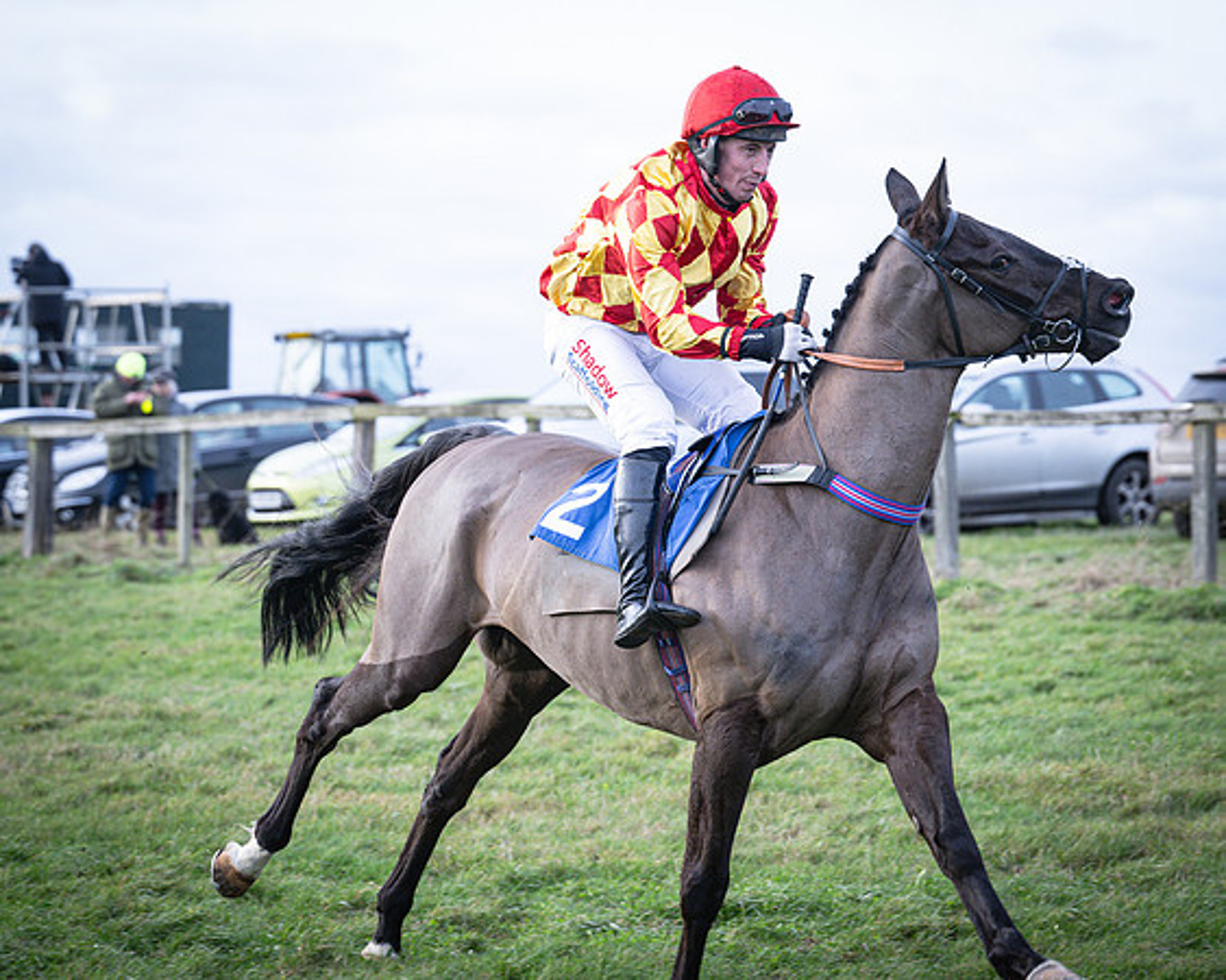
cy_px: 371
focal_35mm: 141
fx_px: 5131
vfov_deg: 10.9
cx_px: 684
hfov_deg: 13.6
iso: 800
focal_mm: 101
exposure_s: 1/800
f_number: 4
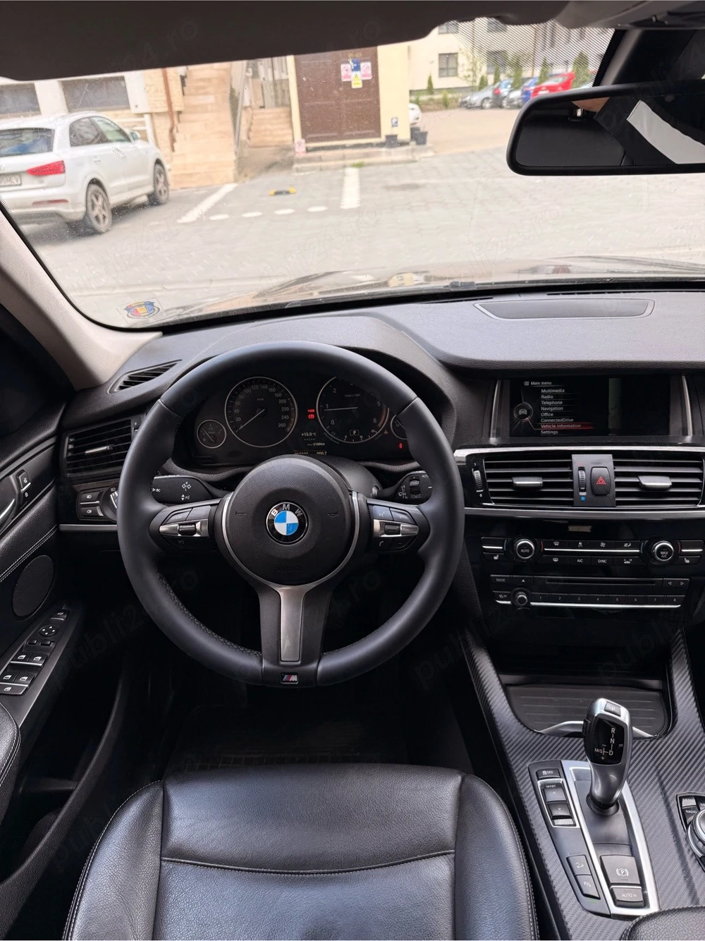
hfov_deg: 56.8
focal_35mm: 24
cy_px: 470
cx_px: 352
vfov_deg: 71.6
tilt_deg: -28.7
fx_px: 652
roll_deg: +3.4
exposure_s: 1/249
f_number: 1.78
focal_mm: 6.76
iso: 64
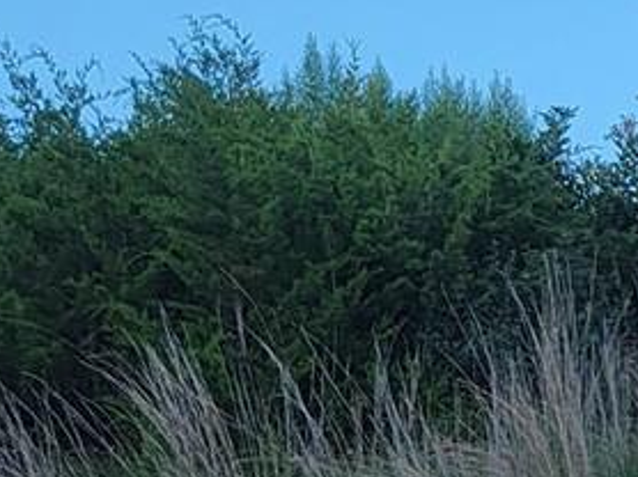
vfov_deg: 8.3
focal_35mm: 177
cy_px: 454
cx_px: 1652
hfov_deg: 9.6
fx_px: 3259
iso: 16
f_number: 1.8
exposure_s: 1/259
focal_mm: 6.7
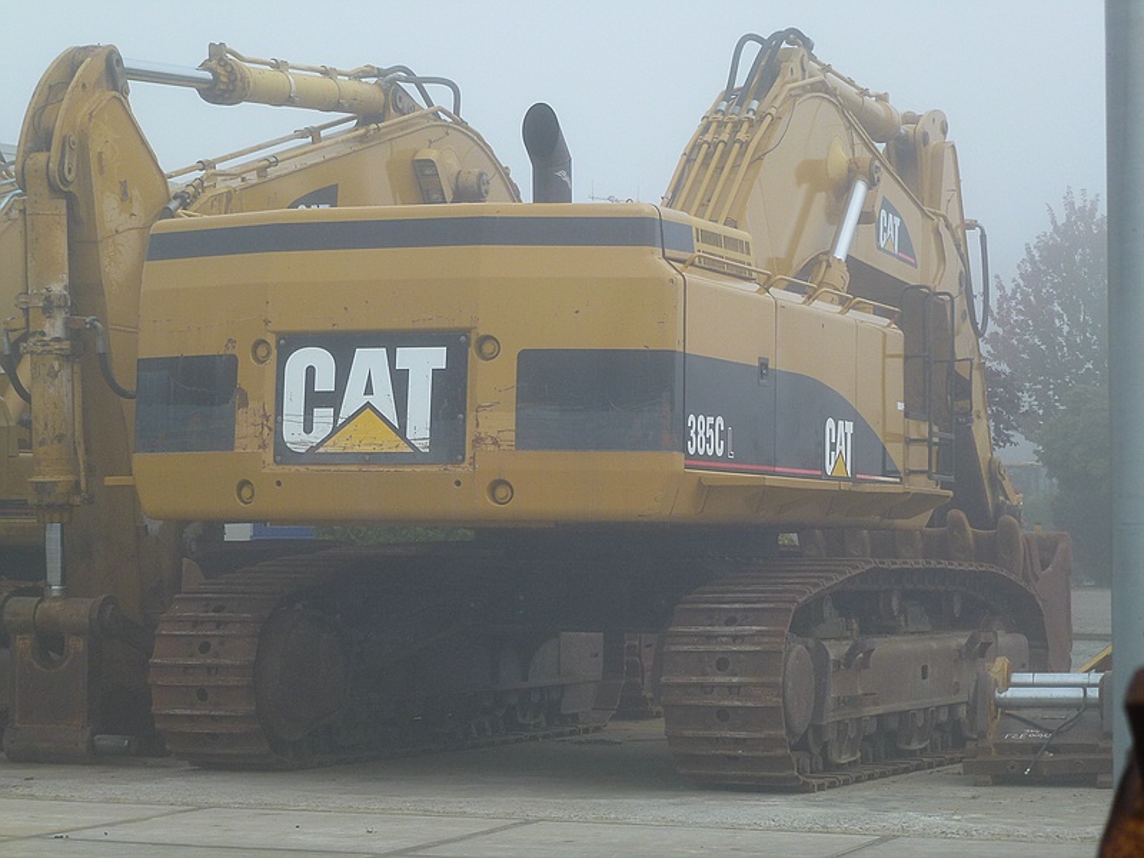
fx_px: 2941
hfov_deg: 22.0
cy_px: 429
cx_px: 572
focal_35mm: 89
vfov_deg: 16.6
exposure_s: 1/160
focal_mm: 16
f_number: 4.9
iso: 100
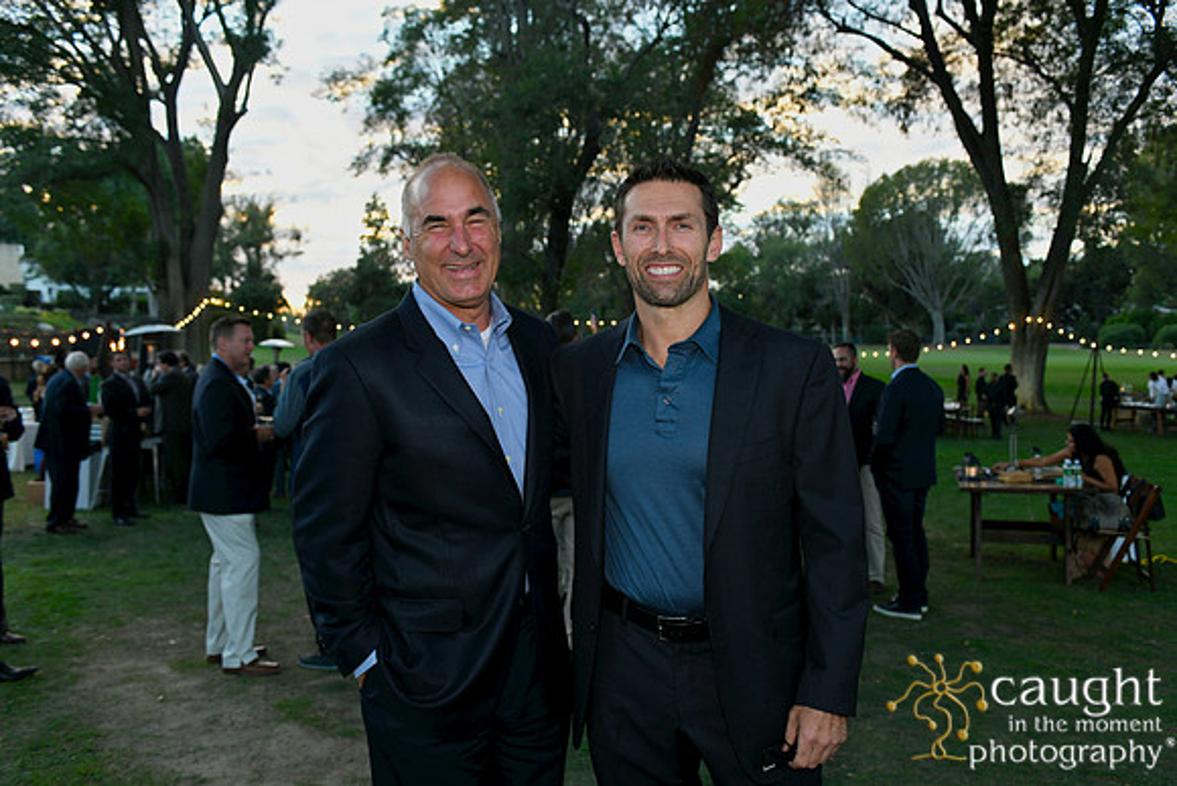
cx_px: 588
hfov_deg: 60.3
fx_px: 1014
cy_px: 393
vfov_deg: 42.3
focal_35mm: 31
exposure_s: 1/125
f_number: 4.5
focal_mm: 31
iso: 500
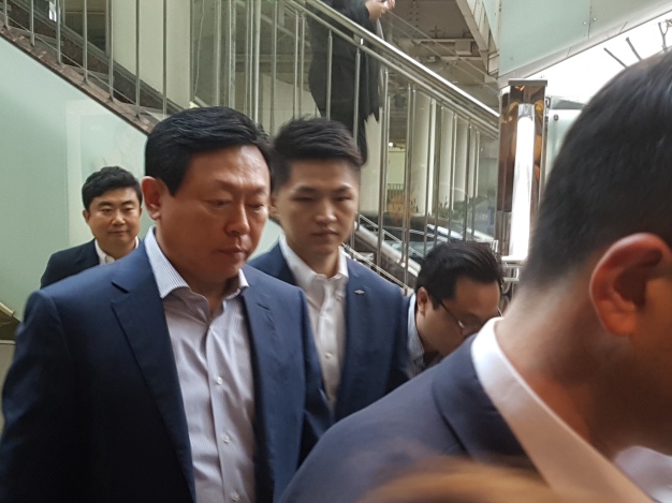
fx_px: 524
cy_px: 243
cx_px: 336
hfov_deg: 65.3
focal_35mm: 27
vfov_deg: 51.3
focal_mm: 4.2
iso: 200
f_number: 1.7
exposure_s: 1/60
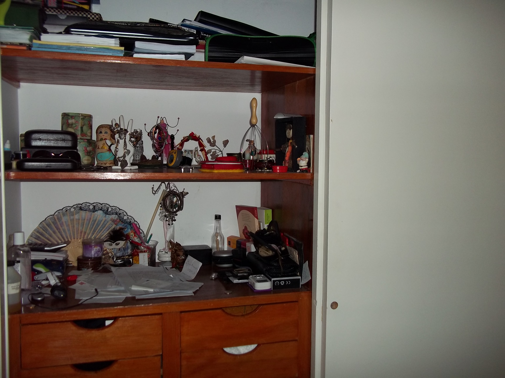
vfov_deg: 44.2
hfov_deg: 56.8
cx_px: 252
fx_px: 467
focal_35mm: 32
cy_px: 189
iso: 80
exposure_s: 1/30
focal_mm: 5.7
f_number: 2.9
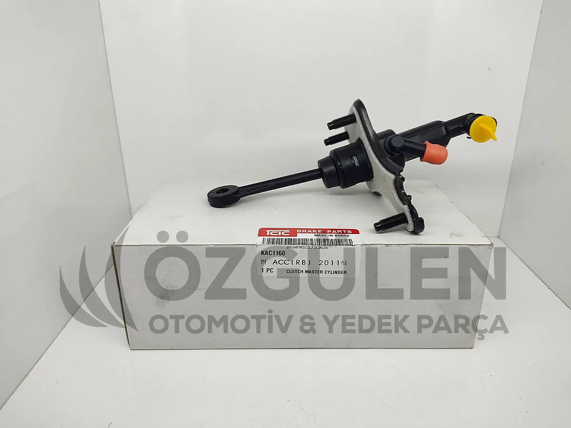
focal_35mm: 26
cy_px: 214
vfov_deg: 53.1
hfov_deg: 67.3
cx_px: 286
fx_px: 429
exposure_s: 1/100
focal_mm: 4.74
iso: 121
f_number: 1.79
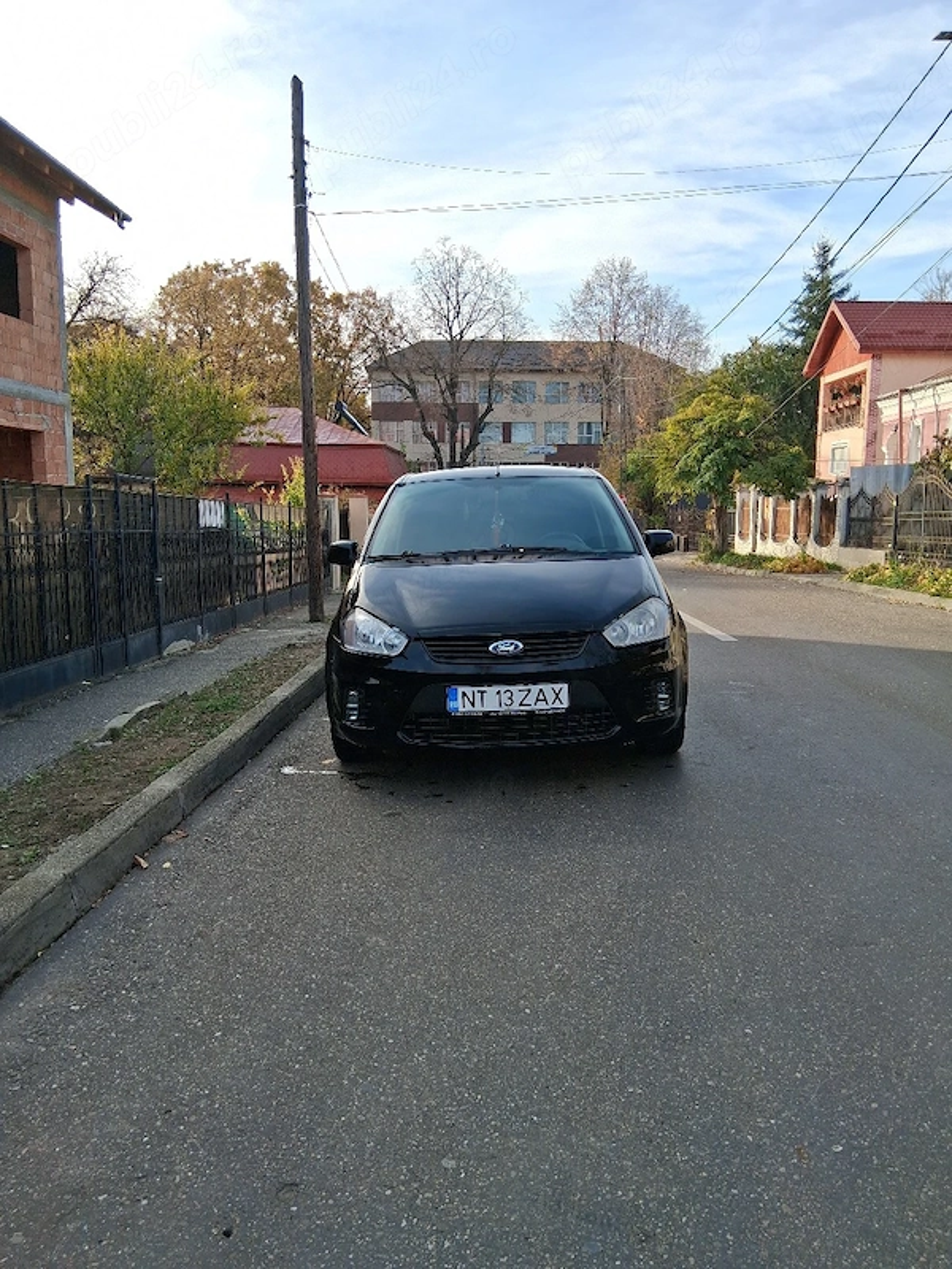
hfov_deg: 53.1
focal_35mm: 26
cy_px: 634
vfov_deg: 67.3
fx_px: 953
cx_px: 476
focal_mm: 3.98
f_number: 1.8
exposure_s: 1/370
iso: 25
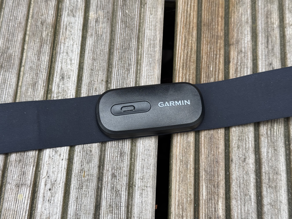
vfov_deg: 30.3
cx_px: 146
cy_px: 110
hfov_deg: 39.7
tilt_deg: -71.0
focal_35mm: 48
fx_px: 405
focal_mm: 6.76
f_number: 1.78
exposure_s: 1/252
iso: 64
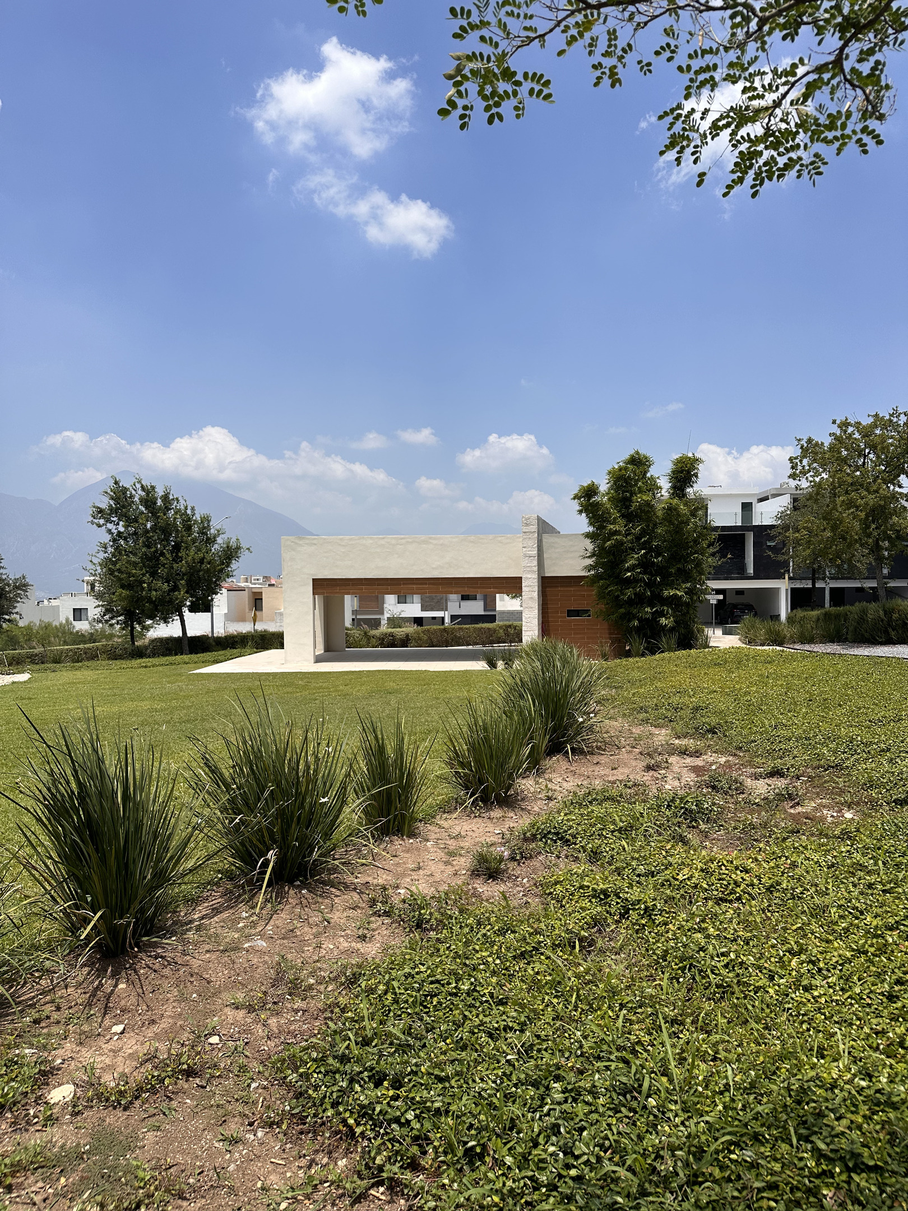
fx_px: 839
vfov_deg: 71.6
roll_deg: +0.5
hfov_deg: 56.8
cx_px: 454
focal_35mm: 24
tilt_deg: -1.4
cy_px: 606
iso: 80
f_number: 1.78
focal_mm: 6.86
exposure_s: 1/7042
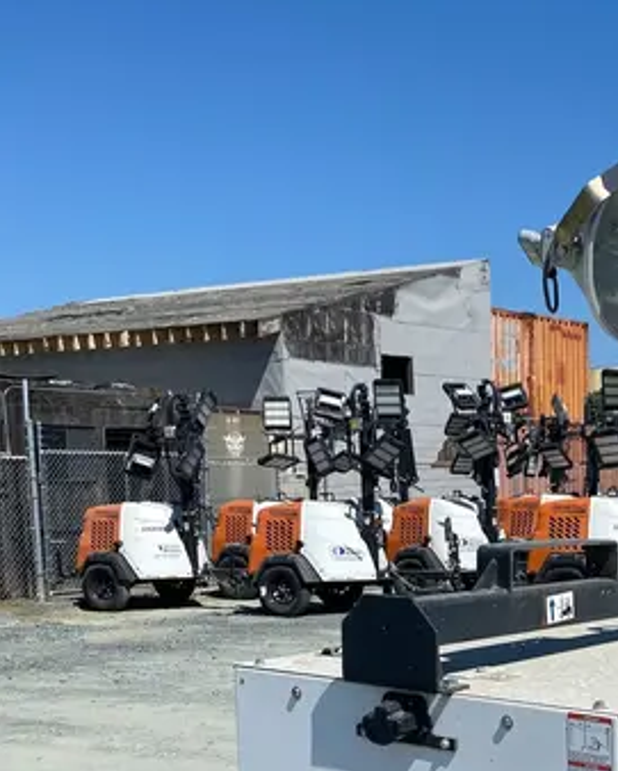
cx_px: 625
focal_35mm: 55
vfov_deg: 32.7
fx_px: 1256
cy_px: 667
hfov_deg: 26.1
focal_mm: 4.25
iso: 32
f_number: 1.8
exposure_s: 1/5747
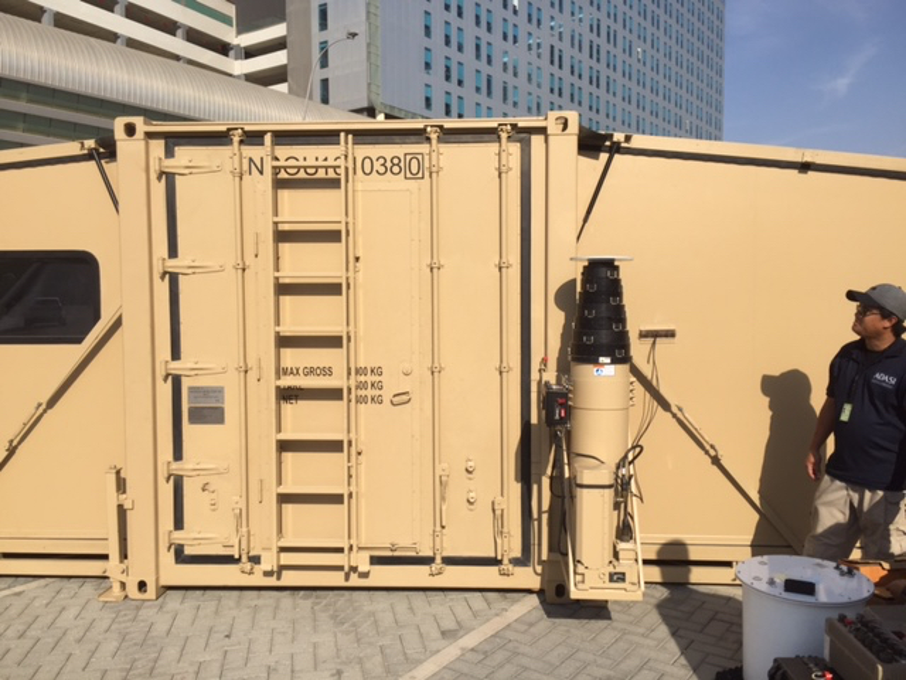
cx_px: 453
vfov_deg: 48.2
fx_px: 759
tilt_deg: -3.0
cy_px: 340
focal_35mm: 29
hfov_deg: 61.7
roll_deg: -0.5
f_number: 2.2
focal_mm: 4.15
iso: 32
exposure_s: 1/2825
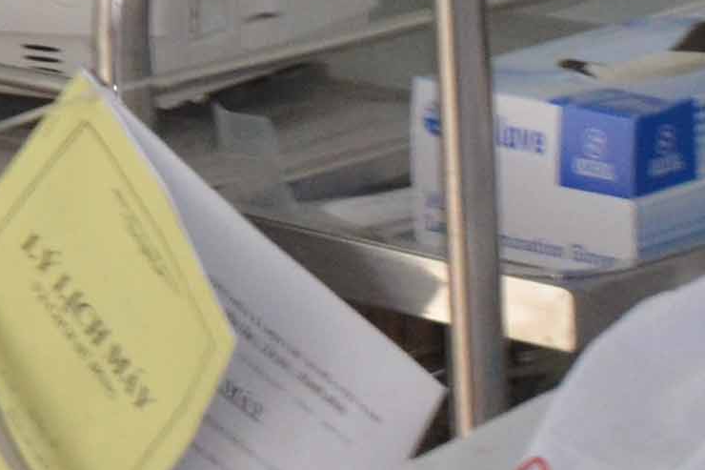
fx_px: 6245
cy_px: -336
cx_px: 111
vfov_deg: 4.3
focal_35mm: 319
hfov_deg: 6.5
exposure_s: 1/60
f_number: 4.8
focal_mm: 32
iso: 1250
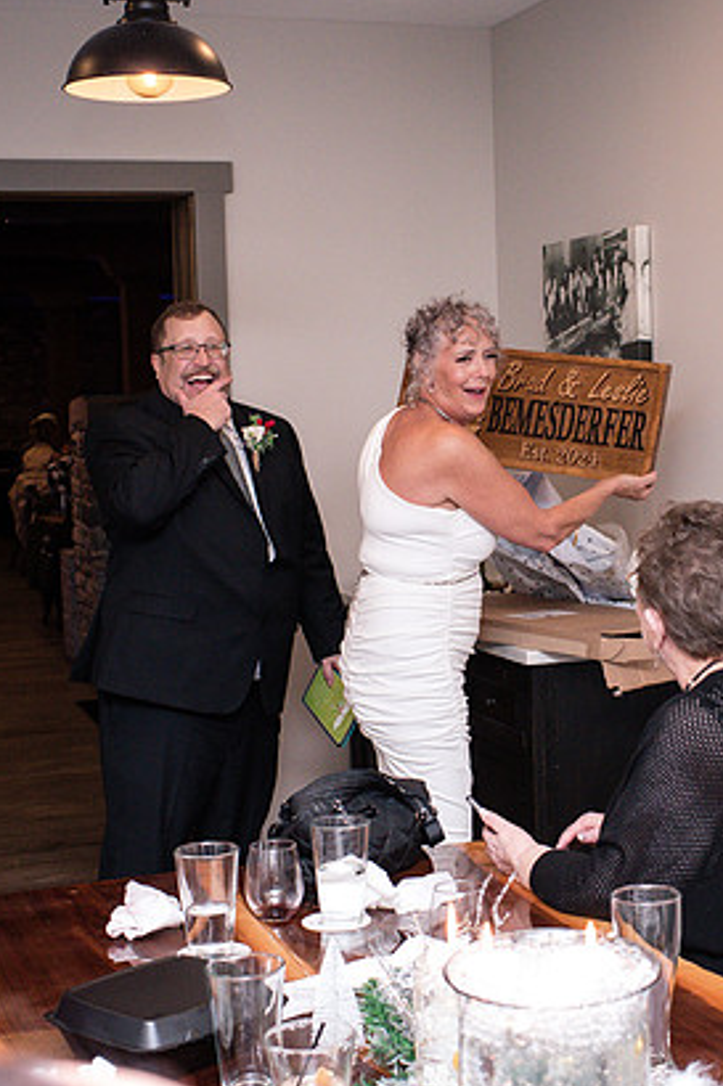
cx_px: 496
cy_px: 510
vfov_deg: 34.5
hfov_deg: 23.2
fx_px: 1749
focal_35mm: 58
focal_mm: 35
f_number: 5.6
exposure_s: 1/200
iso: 2500
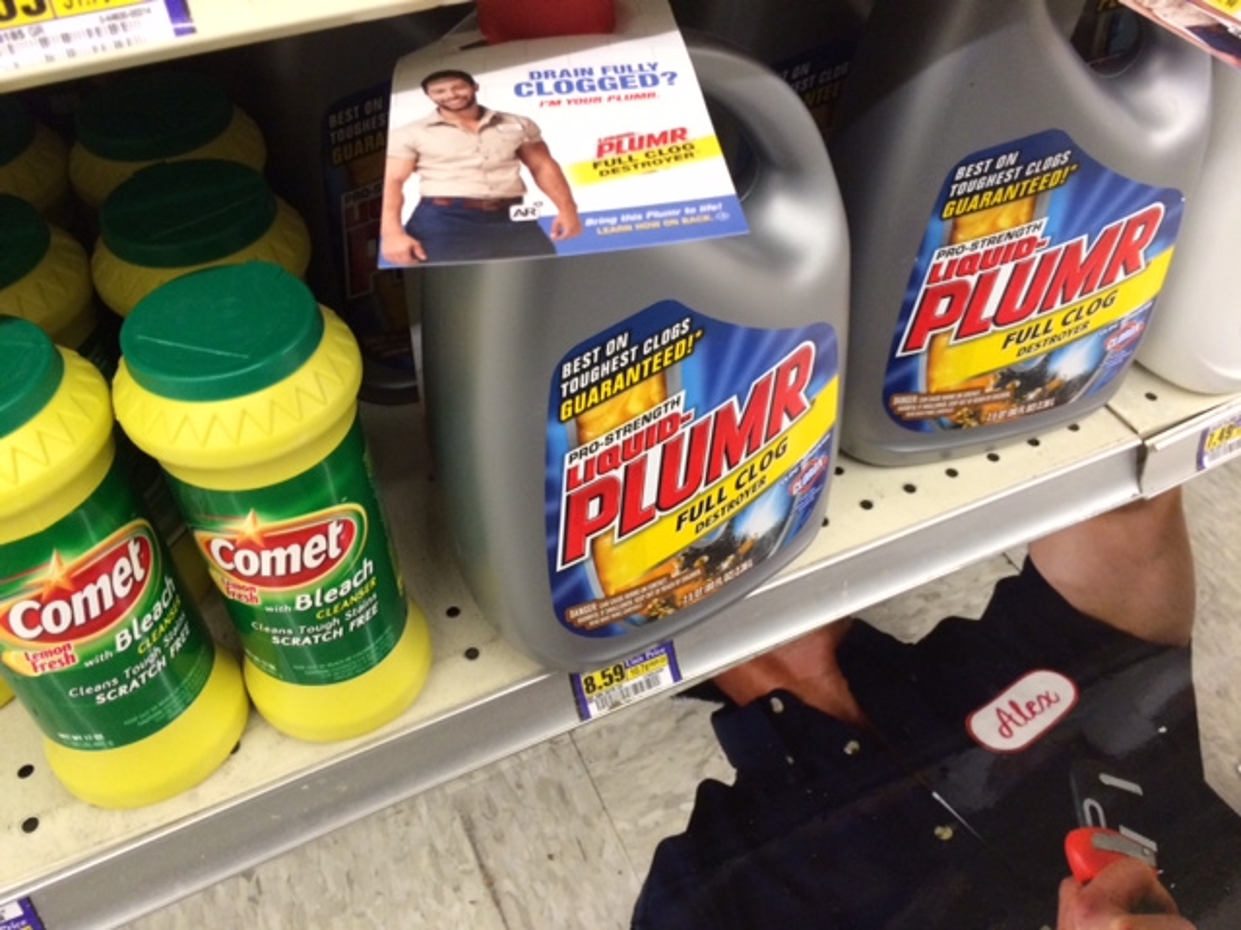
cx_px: 620
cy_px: 465
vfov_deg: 46.8
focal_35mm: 30
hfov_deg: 60.0
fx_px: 1076
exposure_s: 1/30
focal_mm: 4.12
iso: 200
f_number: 2.2
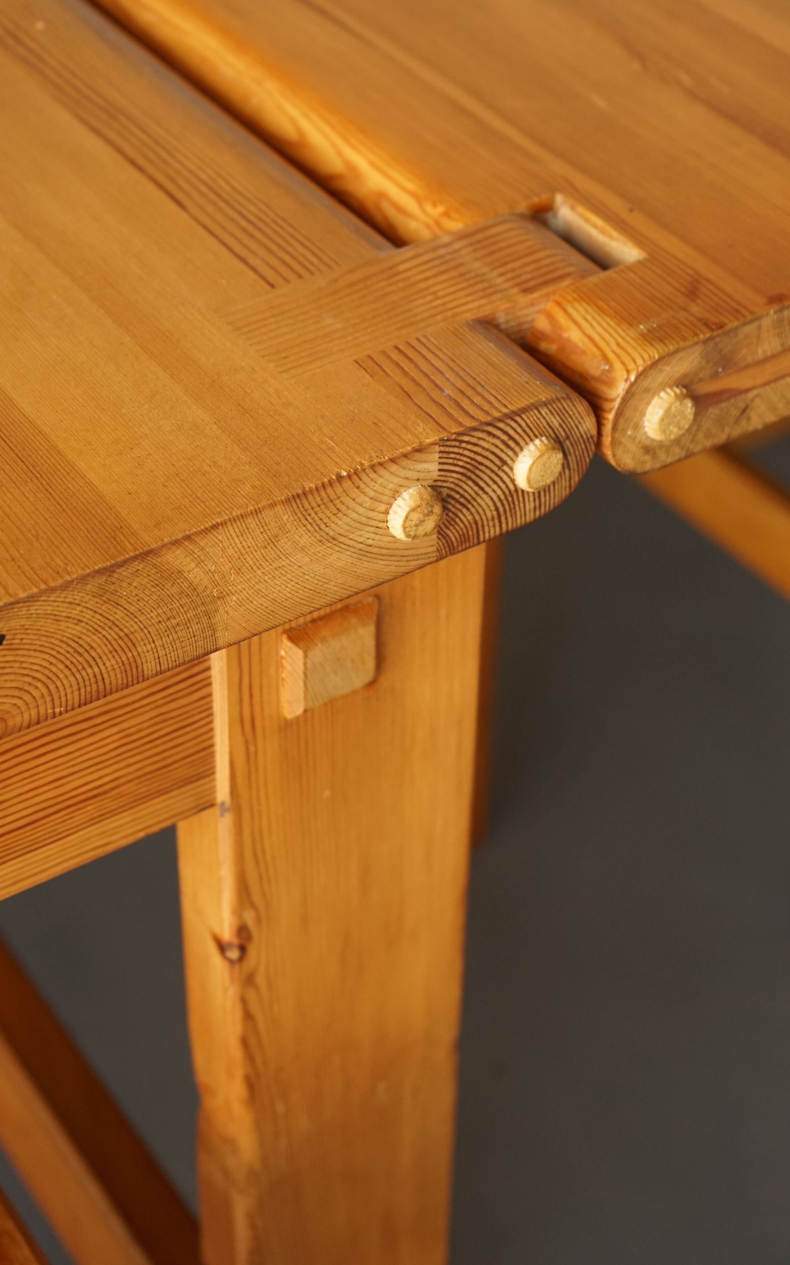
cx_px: 439
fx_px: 2067
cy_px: 536
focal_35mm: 60
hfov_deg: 21.6
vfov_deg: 33.9
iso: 1000
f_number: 5.6
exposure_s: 1/100
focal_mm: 49
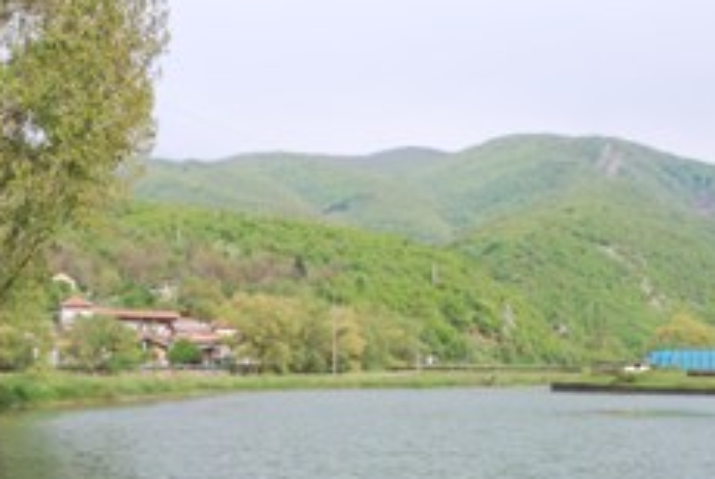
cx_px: 160
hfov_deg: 31.6
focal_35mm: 62
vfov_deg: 21.7
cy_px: 379
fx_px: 1233
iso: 100
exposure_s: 1/200
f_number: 7.1
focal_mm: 22
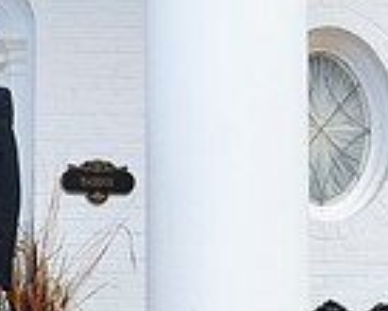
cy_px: 181
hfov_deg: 14.5
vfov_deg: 12.2
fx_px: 1460
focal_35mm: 127
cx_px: -125
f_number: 5
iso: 400
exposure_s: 1/200
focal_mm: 32
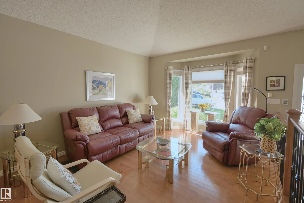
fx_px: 127
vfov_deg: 77.3
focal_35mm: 15
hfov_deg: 100.4
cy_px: 102
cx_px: 152
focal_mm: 10
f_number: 5
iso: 1600
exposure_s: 1/200
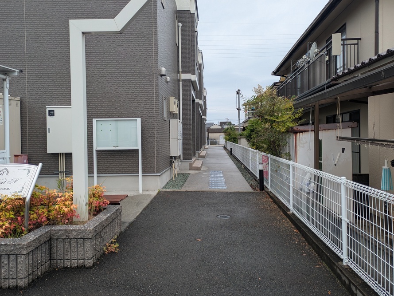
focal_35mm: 27
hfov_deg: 65.3
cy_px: 140
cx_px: 205
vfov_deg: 51.3
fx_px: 307
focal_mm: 5.43
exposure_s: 1/555
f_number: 1.89
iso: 45
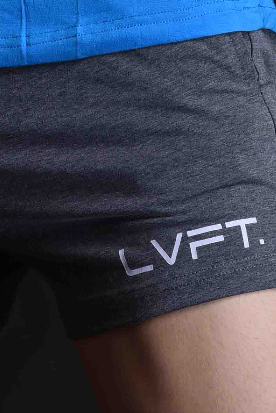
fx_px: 6812
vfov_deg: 3.4
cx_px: -35
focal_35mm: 593
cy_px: -437
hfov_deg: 2.3
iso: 160
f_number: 10
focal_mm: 140
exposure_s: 1/160
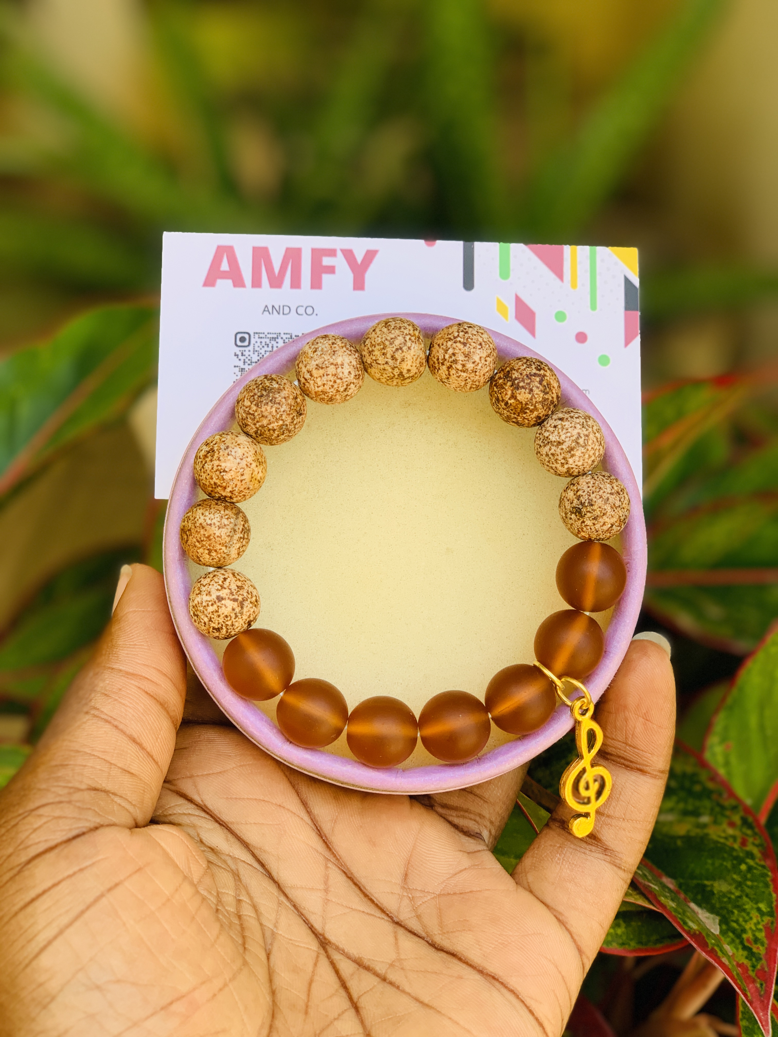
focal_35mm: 52
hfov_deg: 28.0
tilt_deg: -24.2
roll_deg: -1.4
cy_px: 518
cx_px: 389
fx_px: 1558
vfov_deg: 36.8
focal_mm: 6
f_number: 2.4
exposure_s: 1/122
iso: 20
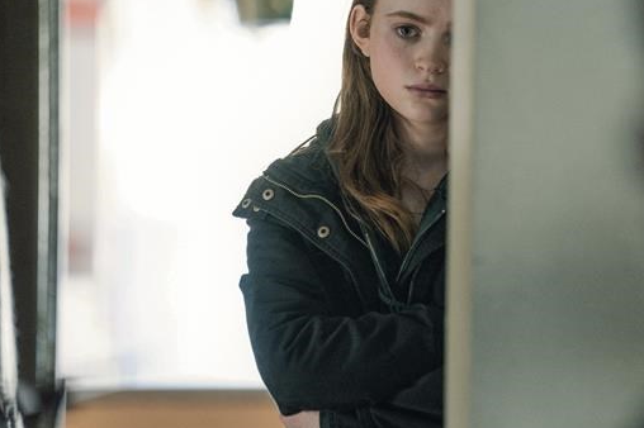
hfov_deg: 8.0
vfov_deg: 5.4
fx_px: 4576
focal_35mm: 256
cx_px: 326
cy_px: 180
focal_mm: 200
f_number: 2.8
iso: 2000
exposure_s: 1/160
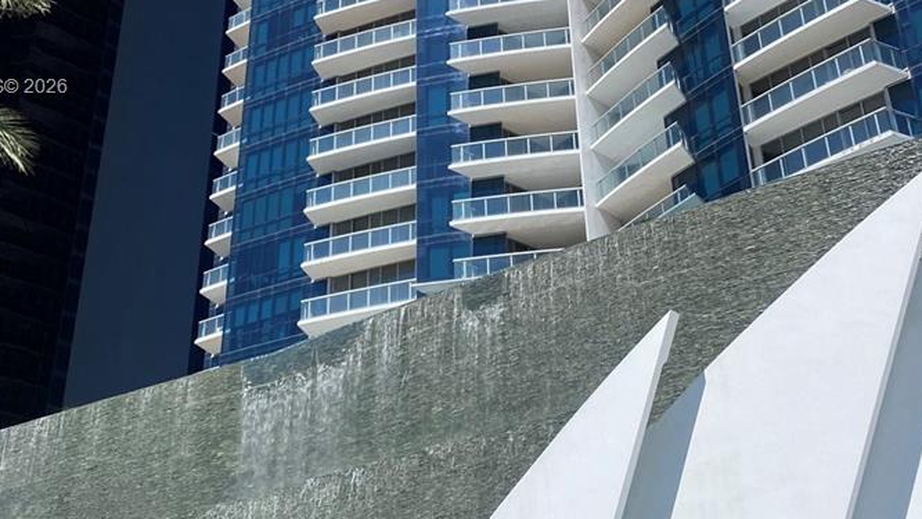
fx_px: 1247
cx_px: 435
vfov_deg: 23.1
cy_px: 89
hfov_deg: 40.6
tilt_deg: +30.7
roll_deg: -0.7
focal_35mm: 51
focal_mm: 4.25
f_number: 1.8
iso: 32
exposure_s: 1/4444
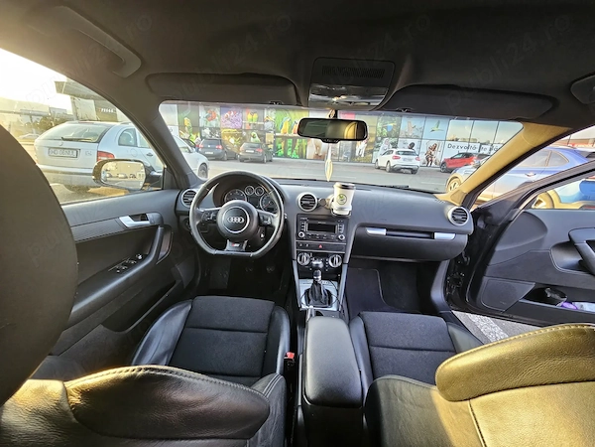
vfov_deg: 89.9
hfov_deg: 106.2
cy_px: 224
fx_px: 223
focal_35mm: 13
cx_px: 298
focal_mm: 2.2
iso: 200
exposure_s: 1/71
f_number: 2.2
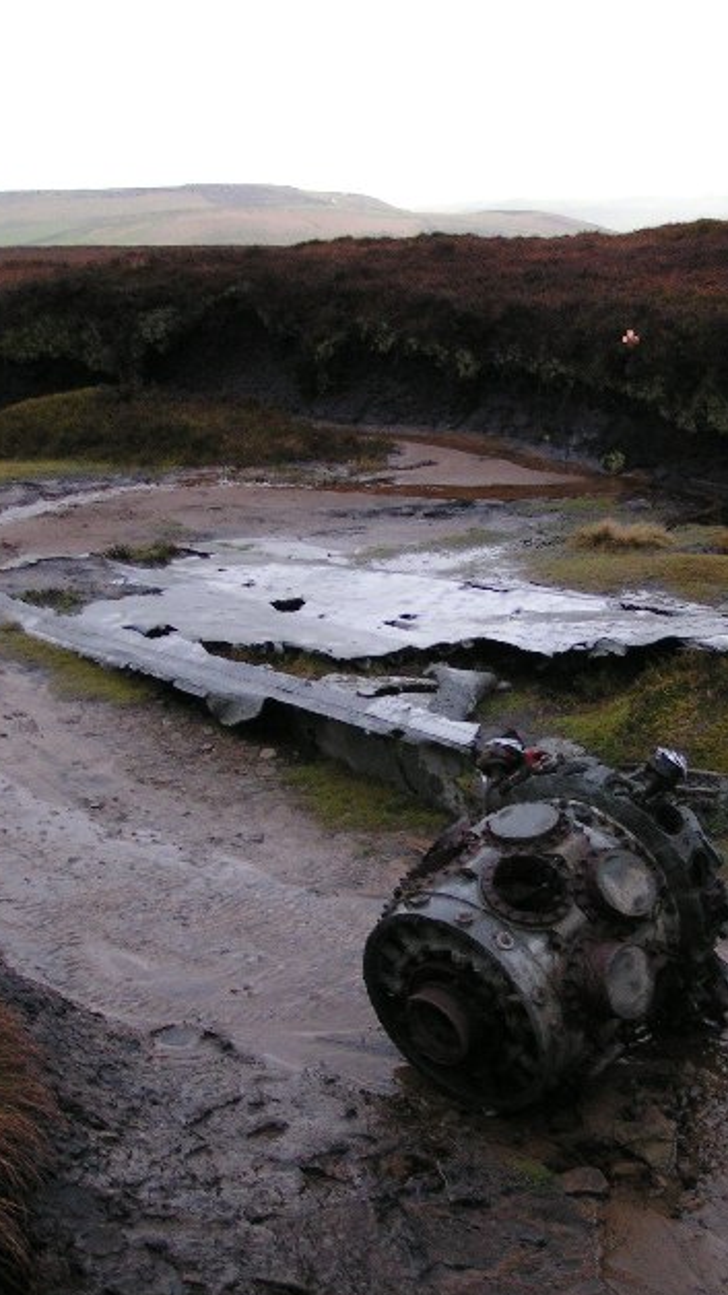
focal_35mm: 50
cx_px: 466
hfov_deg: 23.9
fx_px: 1717
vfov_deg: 41.3
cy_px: 658
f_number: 2.8
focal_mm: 6.9
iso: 125
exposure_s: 1/50
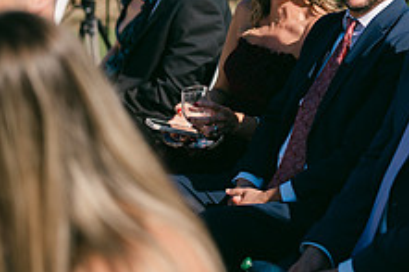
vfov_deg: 14.5
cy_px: -16
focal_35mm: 92
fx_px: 1044
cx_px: 374
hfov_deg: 21.6
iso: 64
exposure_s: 1/8000
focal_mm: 35
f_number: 1.4
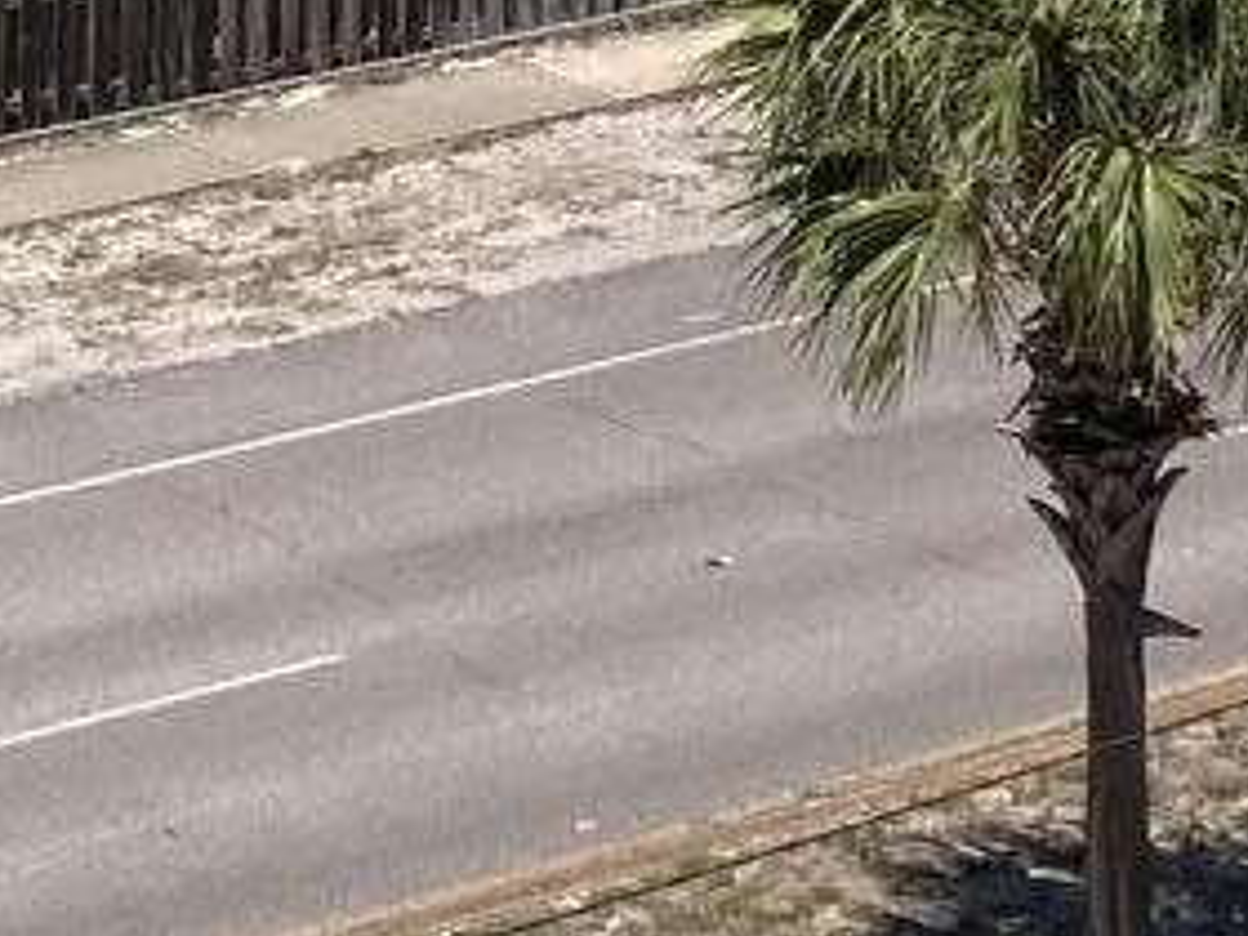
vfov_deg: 6.9
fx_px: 7211
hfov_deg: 9.9
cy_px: -1564
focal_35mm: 200
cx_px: 744
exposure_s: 1/2433
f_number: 1.8
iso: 20
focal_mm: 3.99
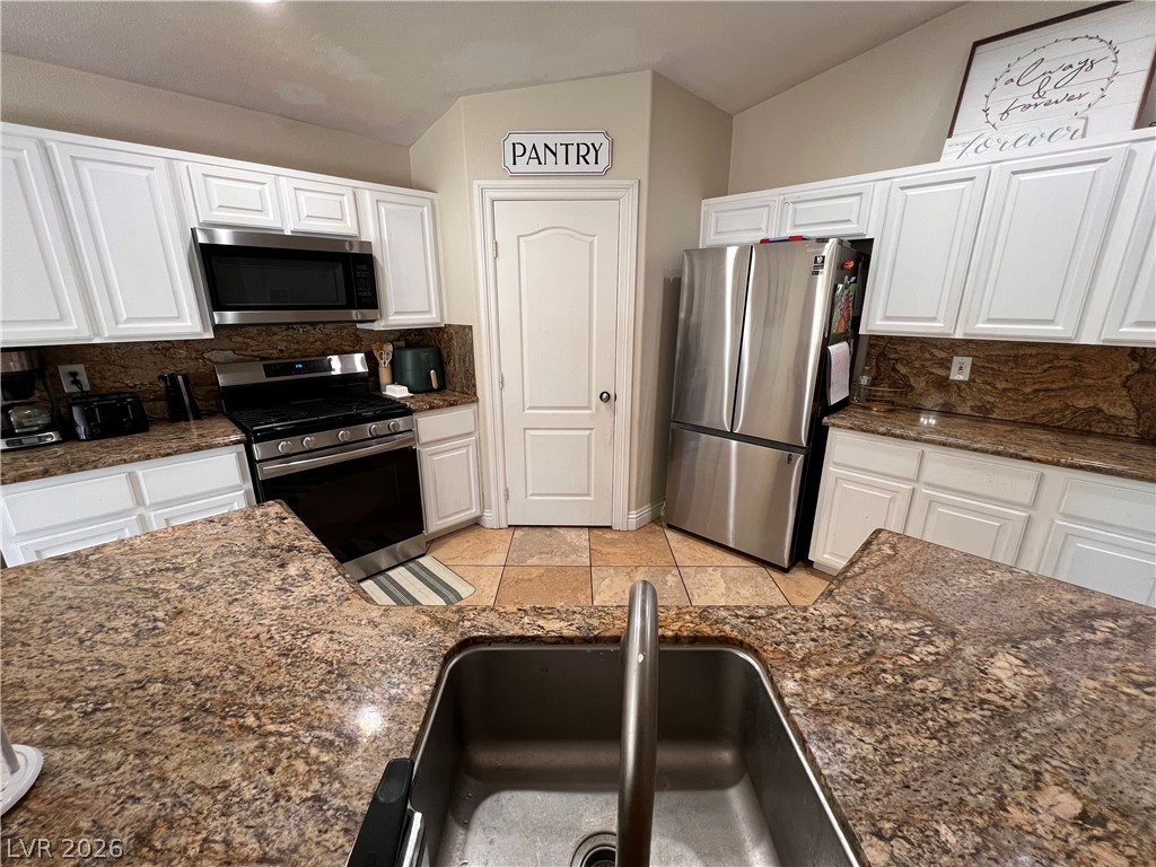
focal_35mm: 13
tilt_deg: -16.7
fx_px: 434
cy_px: 434
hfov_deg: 106.2
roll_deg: -0.4
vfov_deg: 89.9
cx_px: 578
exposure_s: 1/60
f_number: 1.8
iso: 160
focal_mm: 1.57
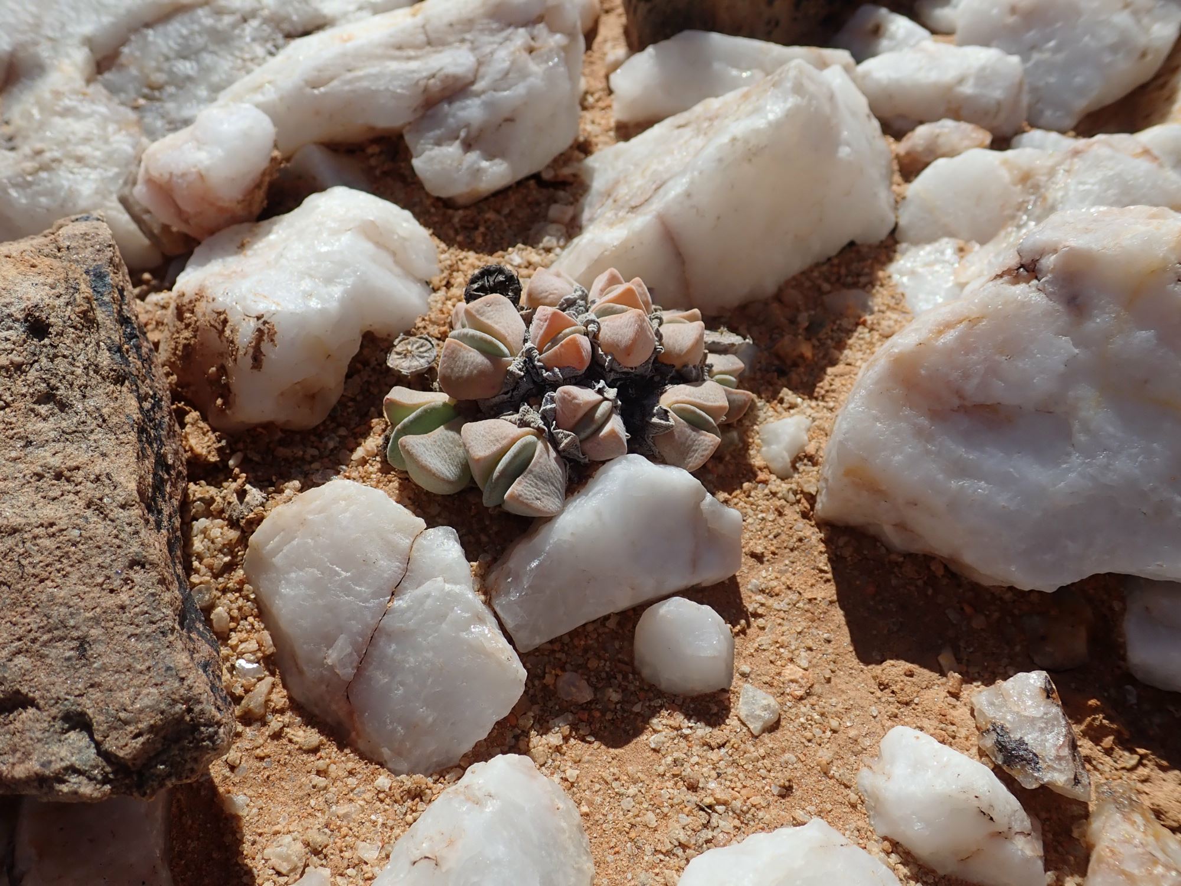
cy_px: 443
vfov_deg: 46.8
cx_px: 590
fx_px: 1024
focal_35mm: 30
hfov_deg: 60.0
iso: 100
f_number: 9
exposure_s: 1/250
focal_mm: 5.5
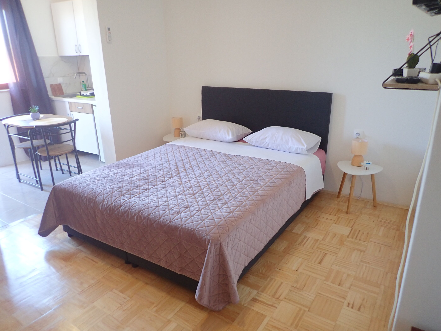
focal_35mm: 25
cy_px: 166
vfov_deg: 54.9
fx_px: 318
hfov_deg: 69.4
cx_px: 220
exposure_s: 1/30
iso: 200
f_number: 2
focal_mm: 4.5
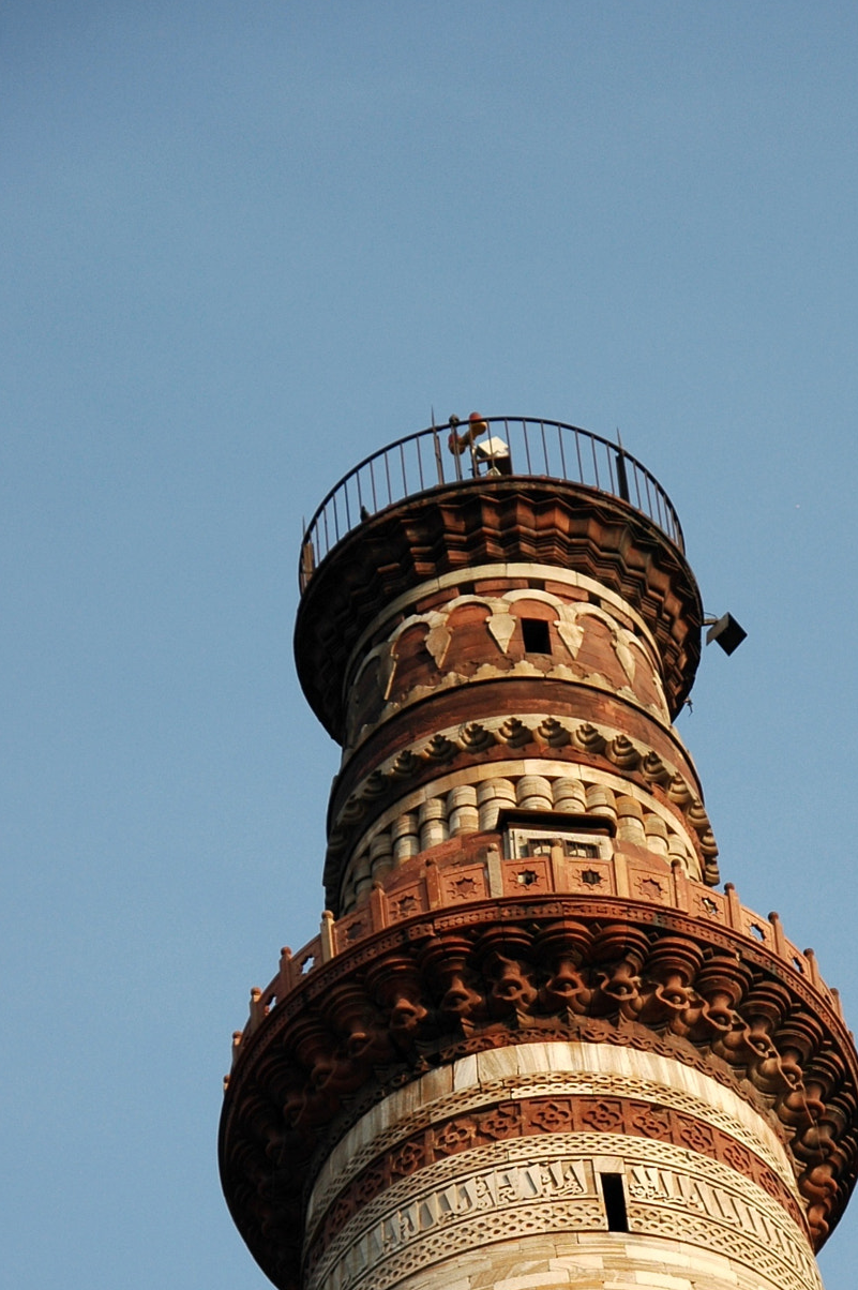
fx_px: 8950
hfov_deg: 5.5
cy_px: 990
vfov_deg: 8.2
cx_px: 622
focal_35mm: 250
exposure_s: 1/500
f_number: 5.6
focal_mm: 98
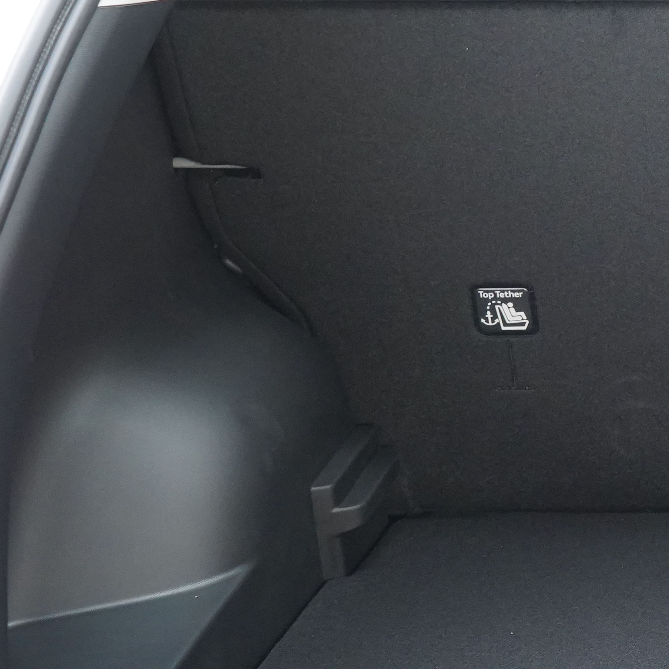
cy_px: 294
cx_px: 910
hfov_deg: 18.2
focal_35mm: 88
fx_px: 1924
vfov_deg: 19.7
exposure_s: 1/25
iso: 2500
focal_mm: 28
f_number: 5.6
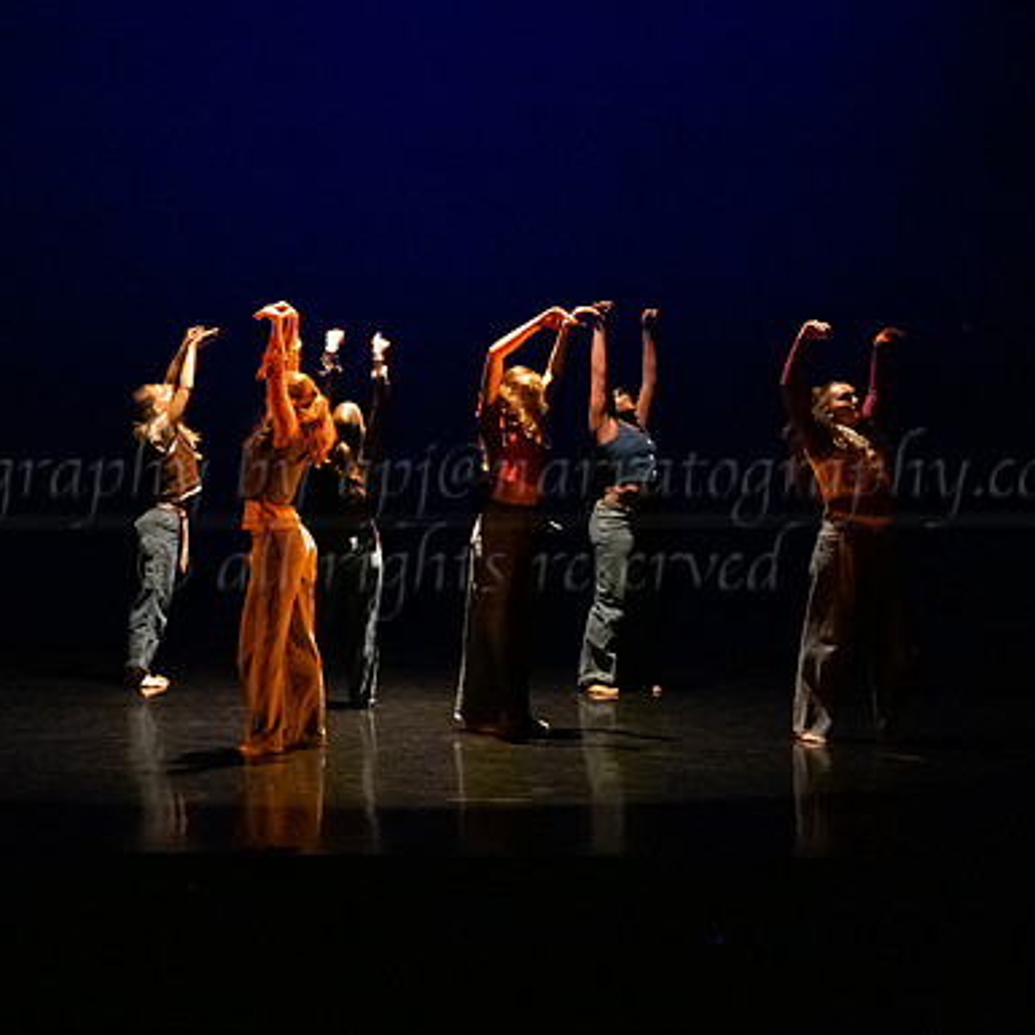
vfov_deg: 18.8
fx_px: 3112
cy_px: 377
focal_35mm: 92
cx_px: 448
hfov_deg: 18.9
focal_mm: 52
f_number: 2.8
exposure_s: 1/250
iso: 3200
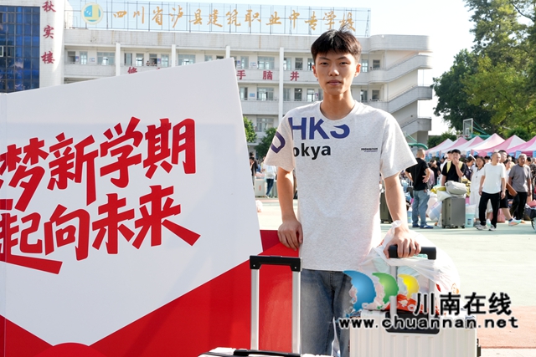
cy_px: 178
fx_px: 916
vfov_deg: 22.1
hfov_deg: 32.6
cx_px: 268
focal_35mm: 62
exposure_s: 1/200
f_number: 10
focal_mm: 41
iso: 320
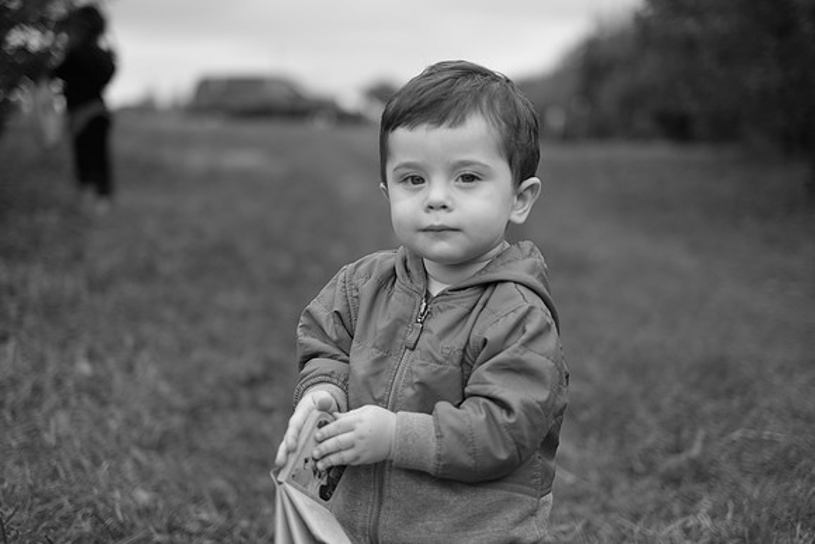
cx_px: 408
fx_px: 1200
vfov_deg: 25.5
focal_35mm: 53
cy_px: 272
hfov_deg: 37.5
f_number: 1.4
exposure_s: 1/2000
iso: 200
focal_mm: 35
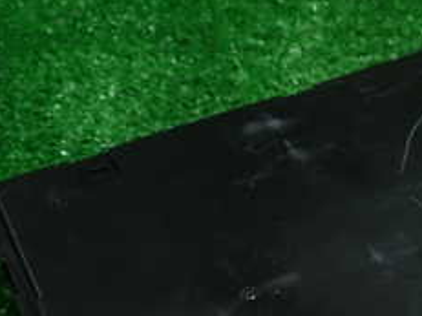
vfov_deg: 21.4
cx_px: 338
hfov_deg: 29.2
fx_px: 792
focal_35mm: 65
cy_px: 347
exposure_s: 1/50
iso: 200
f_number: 2
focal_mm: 4.5
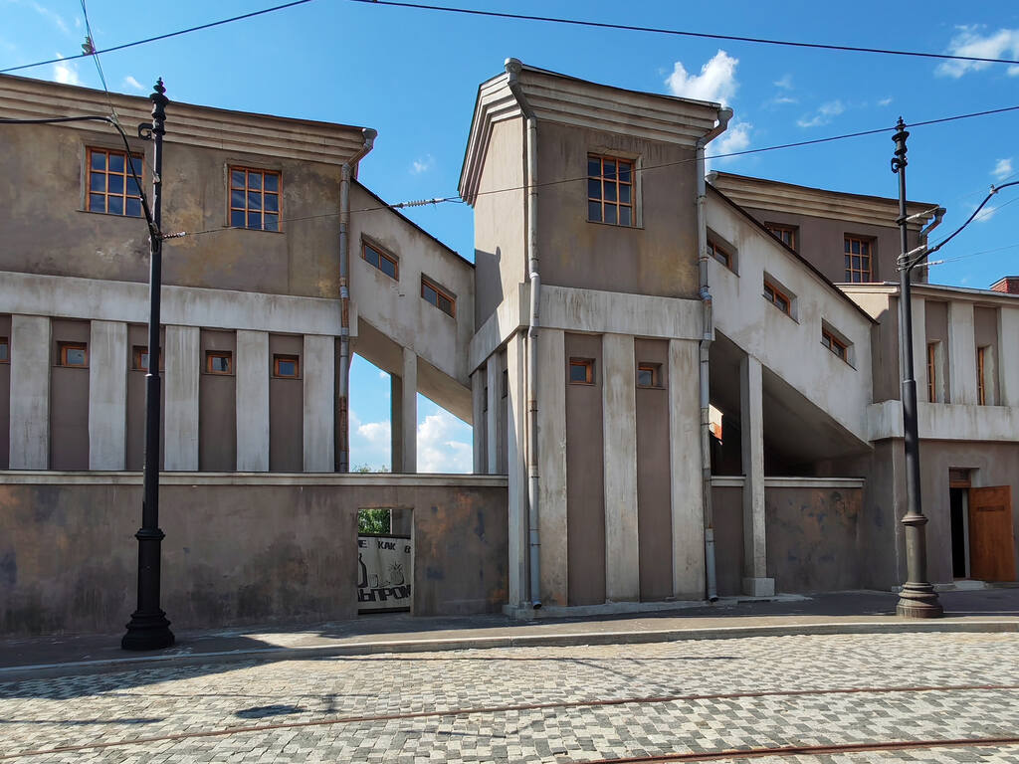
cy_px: 382
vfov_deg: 63.4
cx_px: 510
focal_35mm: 21
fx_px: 618
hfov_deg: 79.0
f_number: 2.2
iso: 50
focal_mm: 1.96
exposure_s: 1/1000
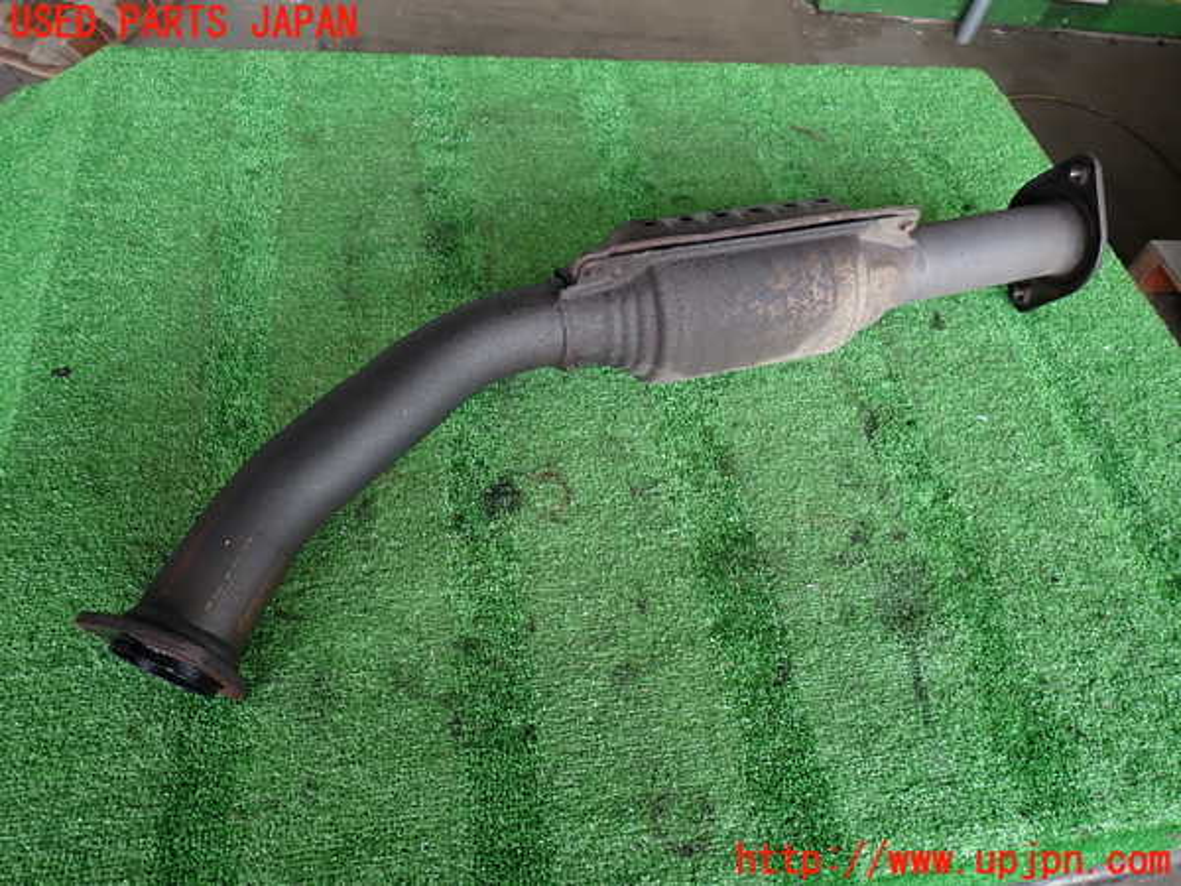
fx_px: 853
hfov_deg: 69.4
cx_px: 590
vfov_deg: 54.9
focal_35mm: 25
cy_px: 443
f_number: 2
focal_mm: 4.5
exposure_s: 1/80
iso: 100
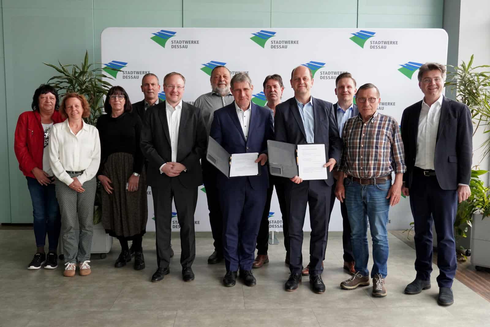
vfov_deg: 38.4
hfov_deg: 55.1
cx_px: 245
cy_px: 164
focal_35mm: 34
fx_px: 470
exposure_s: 1/160
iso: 640
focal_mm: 23
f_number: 4
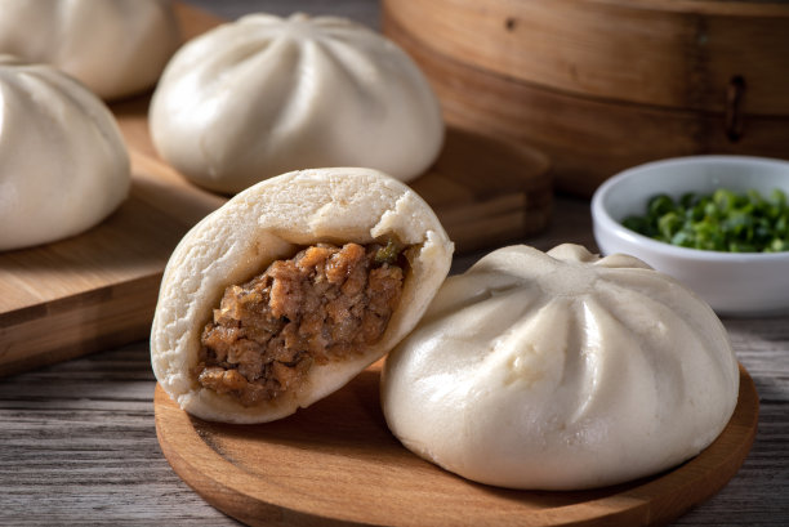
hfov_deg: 19.4
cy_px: 264
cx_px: 394
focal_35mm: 105
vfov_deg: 13.1
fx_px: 2303
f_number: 16
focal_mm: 105
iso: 100
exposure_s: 1/100
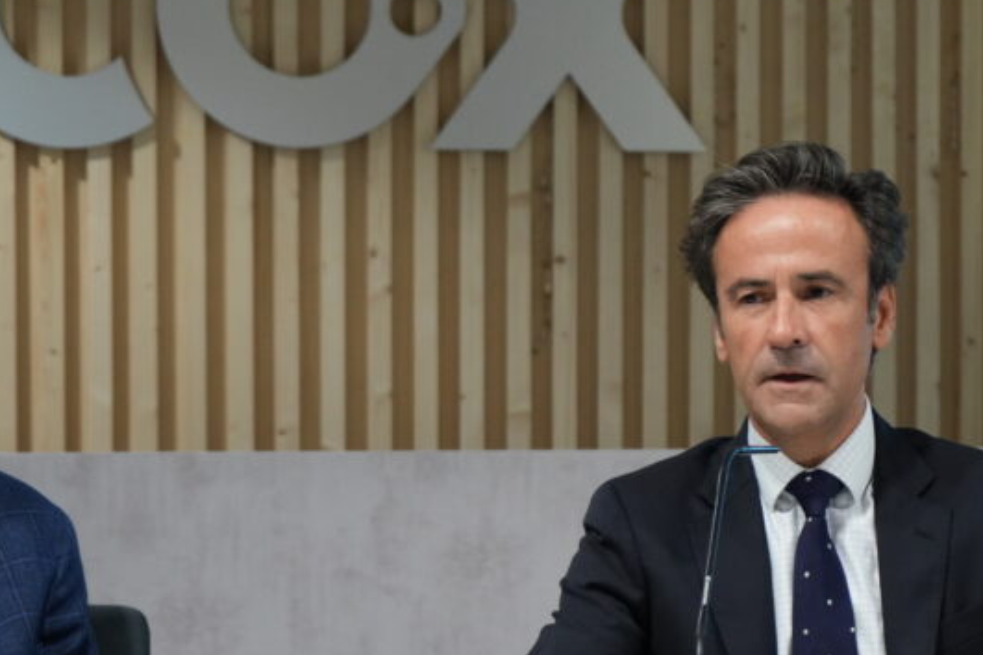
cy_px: 489
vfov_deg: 10.1
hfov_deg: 15.1
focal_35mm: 135
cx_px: 822
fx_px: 3686
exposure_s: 1/80
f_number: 5.6
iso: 3200
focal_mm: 70
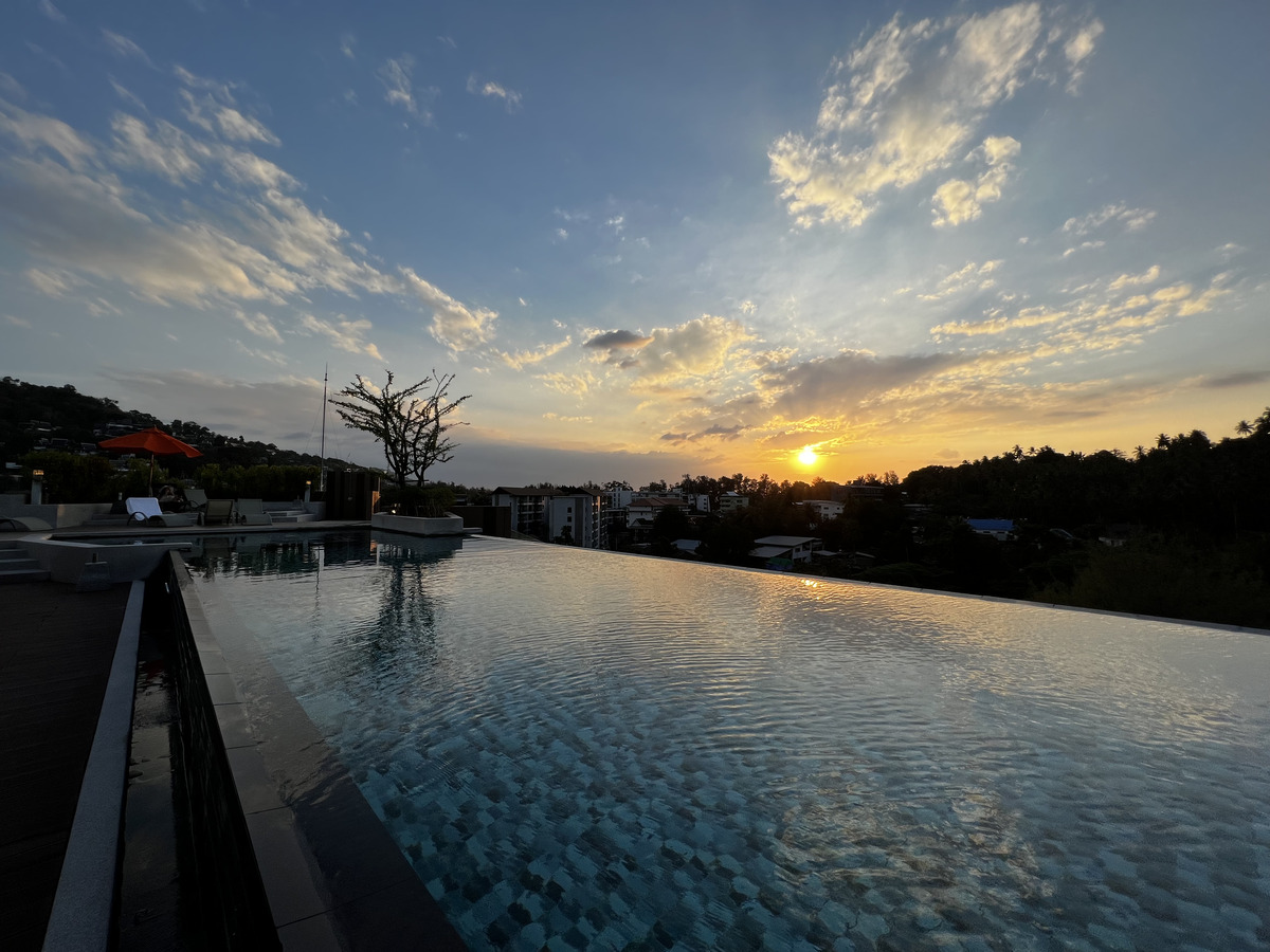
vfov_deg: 89.9
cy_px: 476
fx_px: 477
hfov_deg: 106.2
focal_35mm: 13
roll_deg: +0.0
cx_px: 635
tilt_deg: +2.9
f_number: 1.8
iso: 32
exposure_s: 1/1309
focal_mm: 1.57
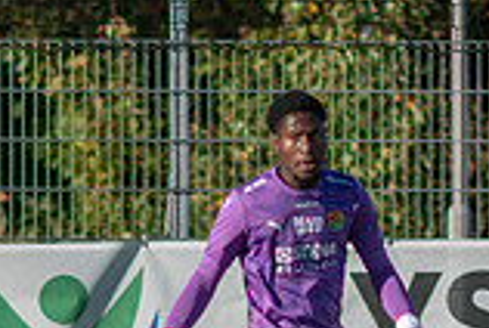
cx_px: 297
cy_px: 438
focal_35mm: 2196
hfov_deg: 0.9
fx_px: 29885
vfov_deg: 0.6
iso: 100
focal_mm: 300
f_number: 3.2
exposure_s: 1/2000
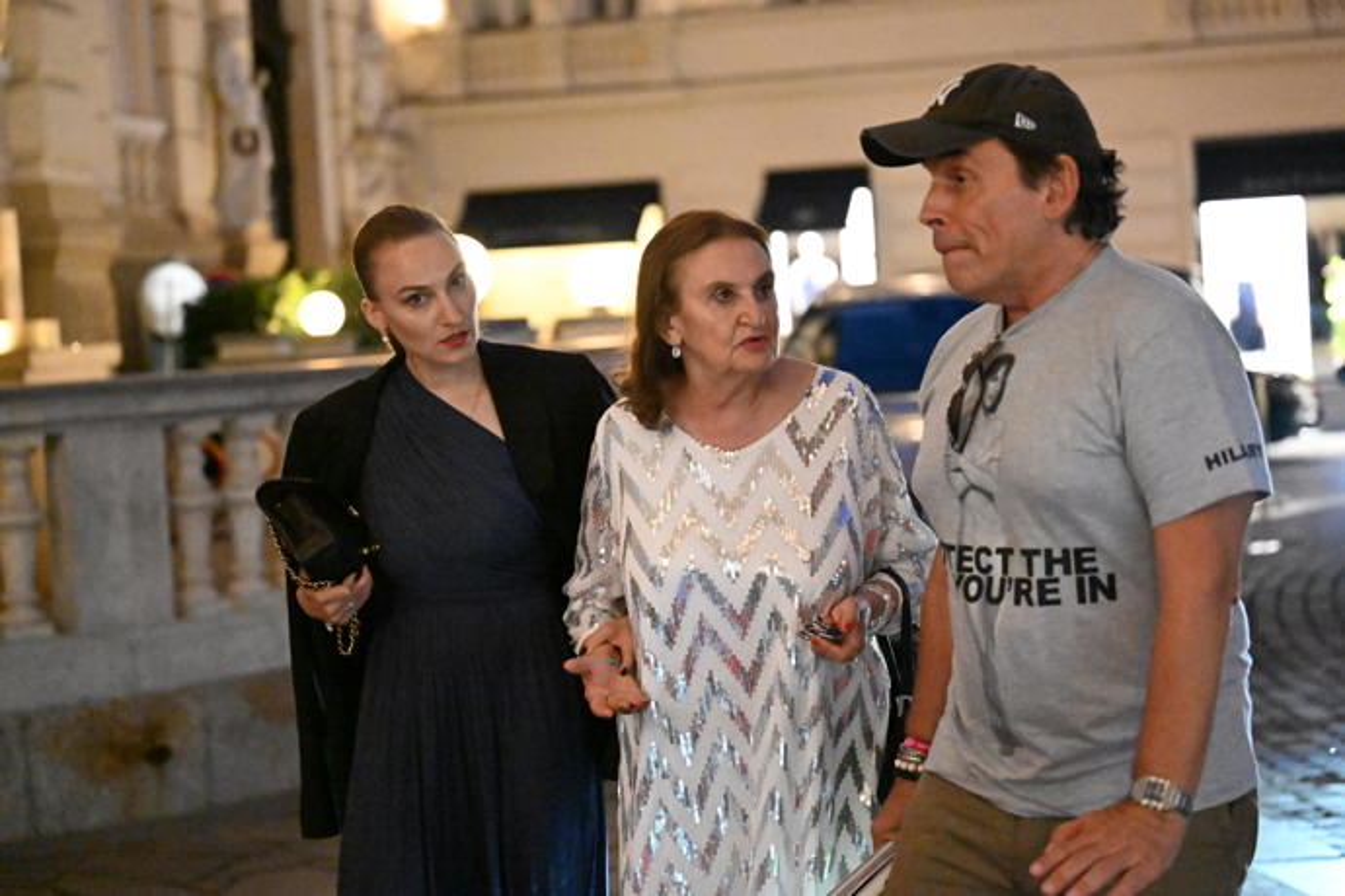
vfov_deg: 19.5
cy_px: 448
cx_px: 672
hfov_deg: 28.8
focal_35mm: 70
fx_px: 2615
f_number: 2.8
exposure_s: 1/400
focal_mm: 70
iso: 32000
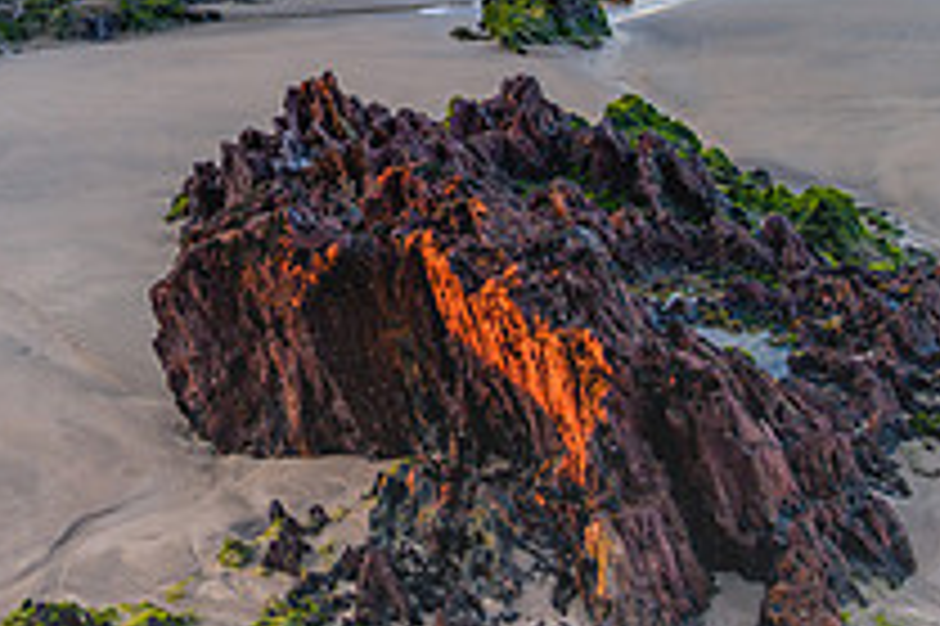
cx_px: 58
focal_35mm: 71
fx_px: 1852
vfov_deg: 18.5
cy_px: -43
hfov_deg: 27.3
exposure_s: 1/40
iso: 400
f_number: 4
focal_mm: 24
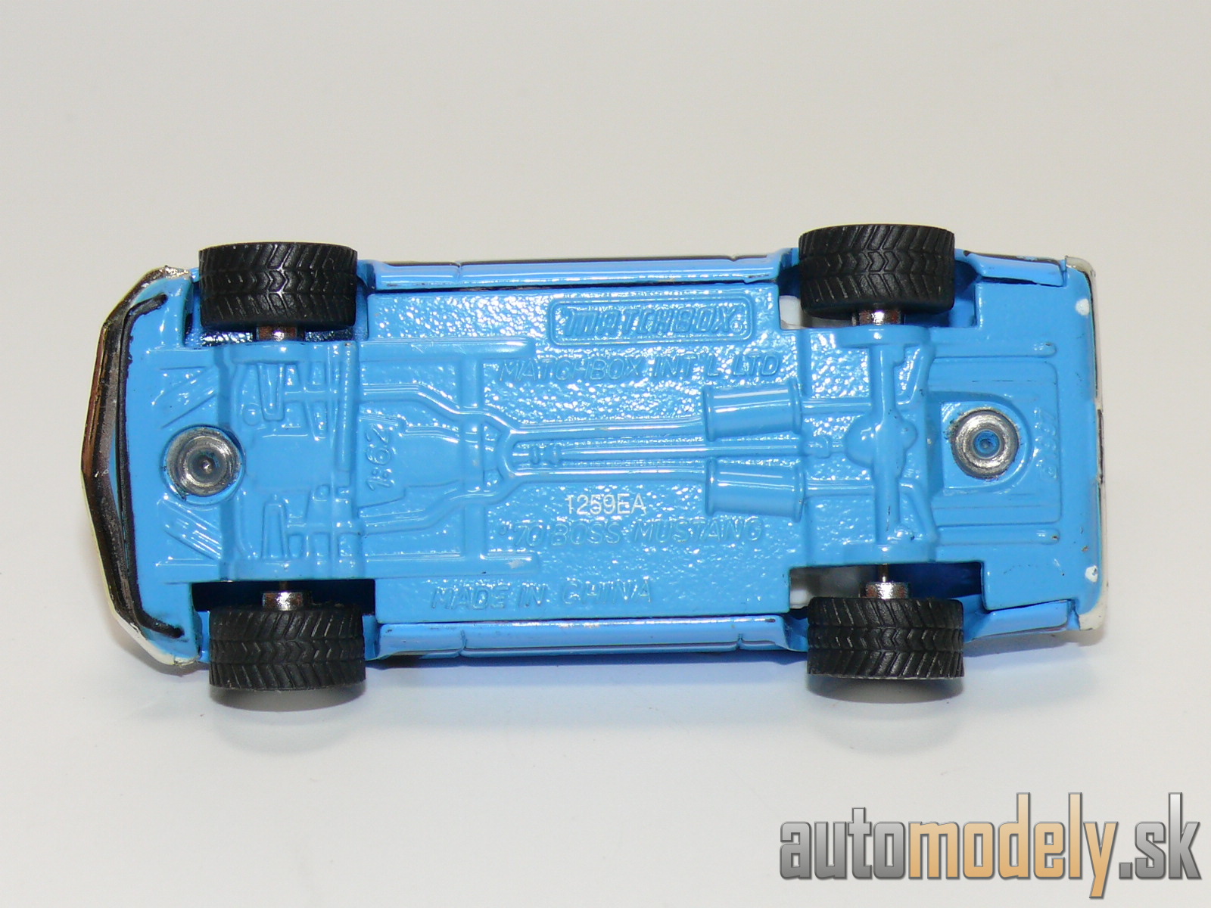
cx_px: 606
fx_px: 3603
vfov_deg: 14.4
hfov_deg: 19.1
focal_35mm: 103
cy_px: 454
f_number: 4
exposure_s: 1/30
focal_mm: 13.6
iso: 100
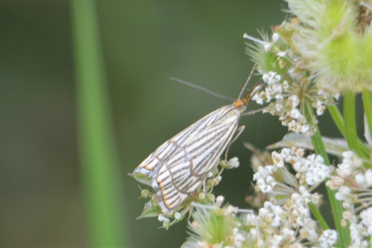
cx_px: 186
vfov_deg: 5.4
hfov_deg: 8.1
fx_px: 2636
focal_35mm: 255
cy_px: 124
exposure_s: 1/125
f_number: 7.1
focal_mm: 170
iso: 400
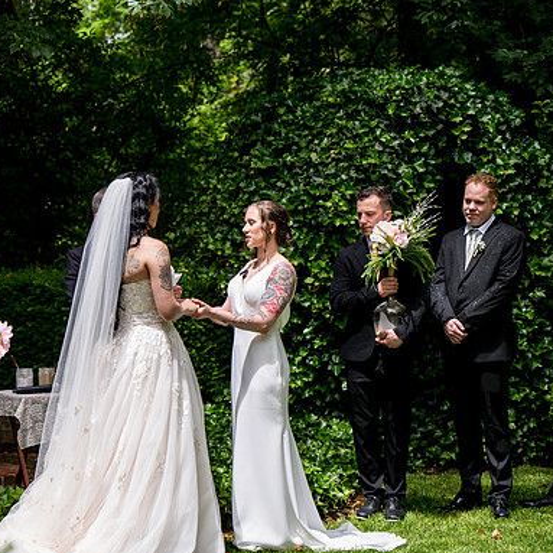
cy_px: 276
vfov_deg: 19.3
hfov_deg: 19.2
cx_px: 147
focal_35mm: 90
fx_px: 1627
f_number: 4
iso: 100
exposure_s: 1/400
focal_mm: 70
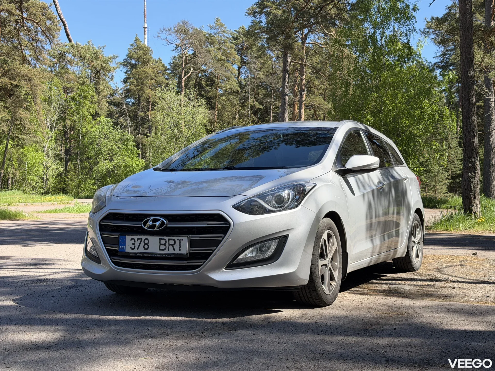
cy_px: 186
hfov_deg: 39.7
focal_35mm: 48
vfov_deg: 30.3
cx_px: 248
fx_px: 686
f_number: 1.78
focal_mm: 6.76
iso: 80
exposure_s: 1/1795
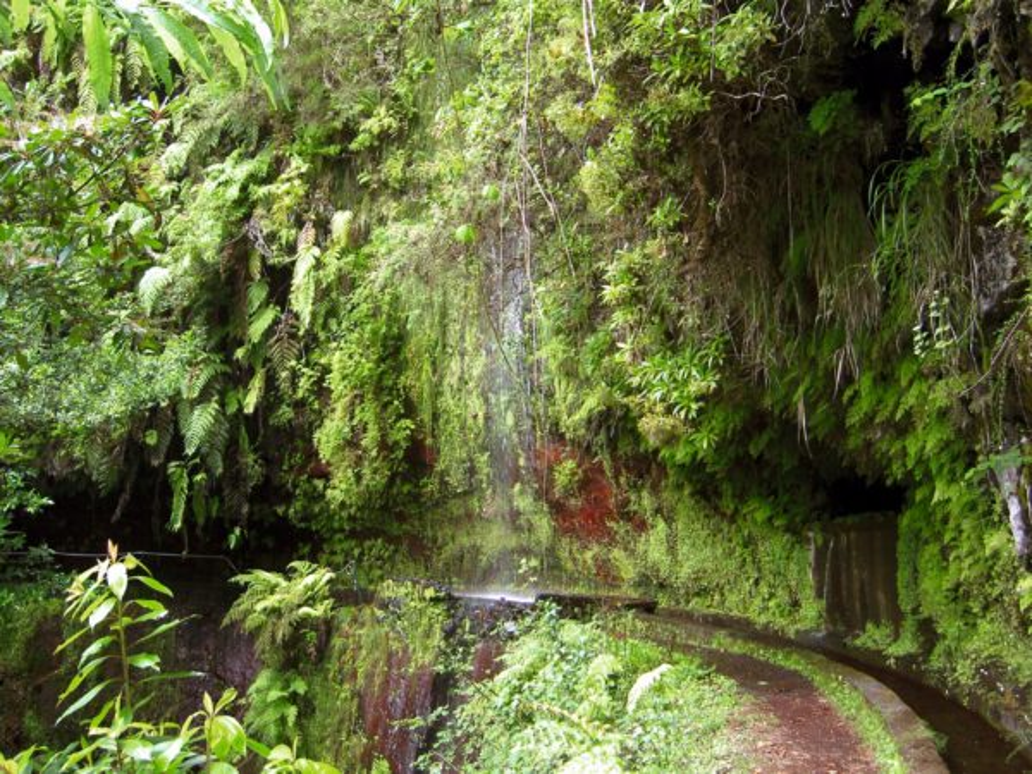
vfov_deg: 37.7
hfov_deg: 49.0
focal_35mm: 38
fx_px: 1133
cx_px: 516
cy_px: 387
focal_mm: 6.3
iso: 100
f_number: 3
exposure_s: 1/60
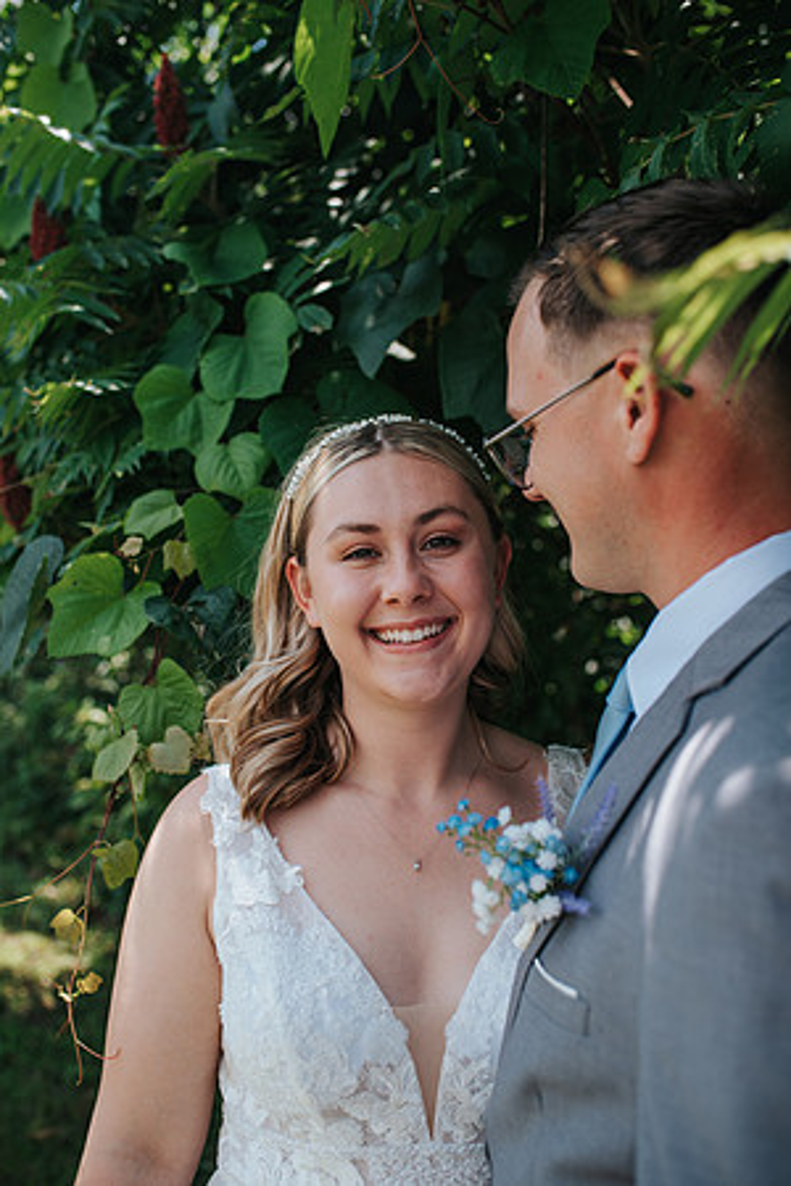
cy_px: 593
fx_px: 1153
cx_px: 396
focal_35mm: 35
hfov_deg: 37.9
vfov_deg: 54.4
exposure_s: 1/500
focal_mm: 35
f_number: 2.8
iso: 100
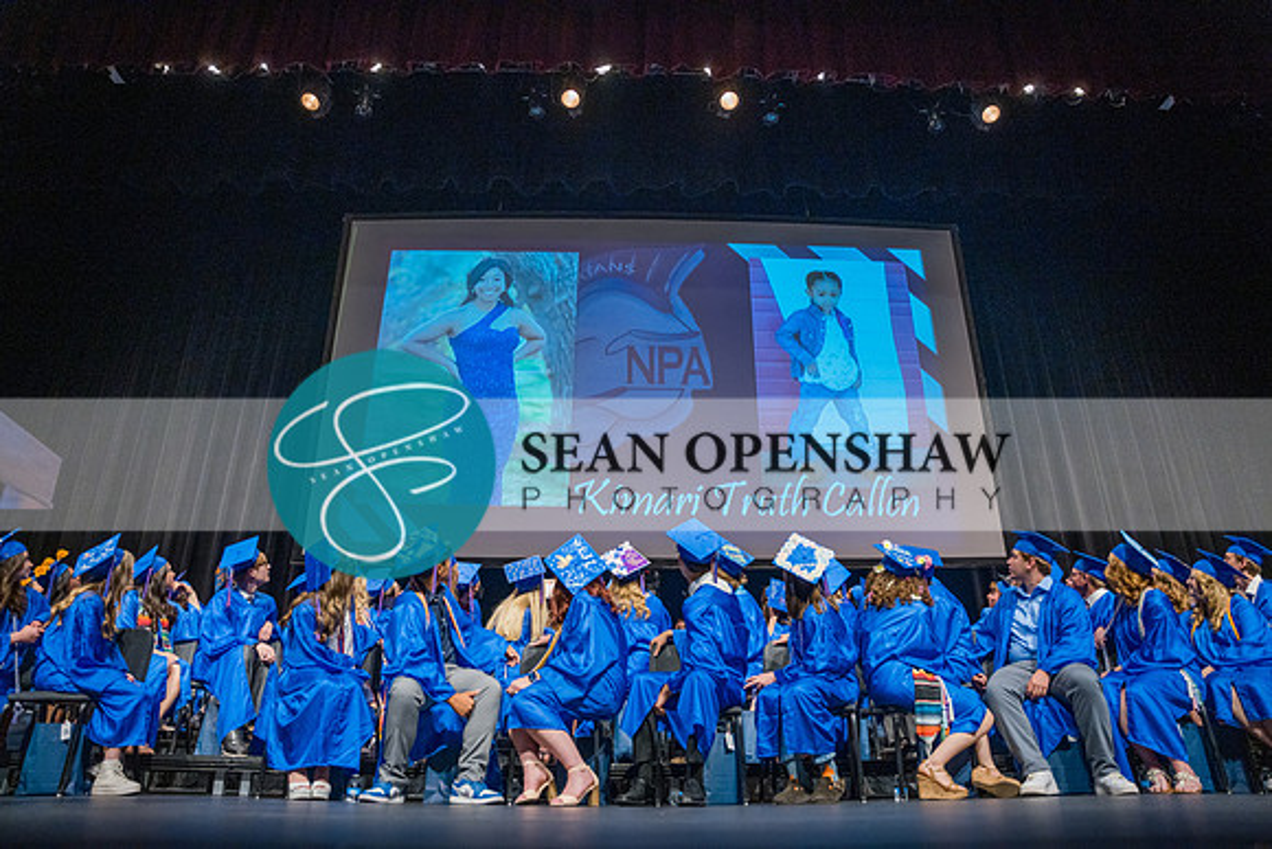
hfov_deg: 73.7
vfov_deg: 53.2
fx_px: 848
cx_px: 636
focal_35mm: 24
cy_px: 424
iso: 2500
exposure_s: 1/160
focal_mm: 24
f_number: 2.8
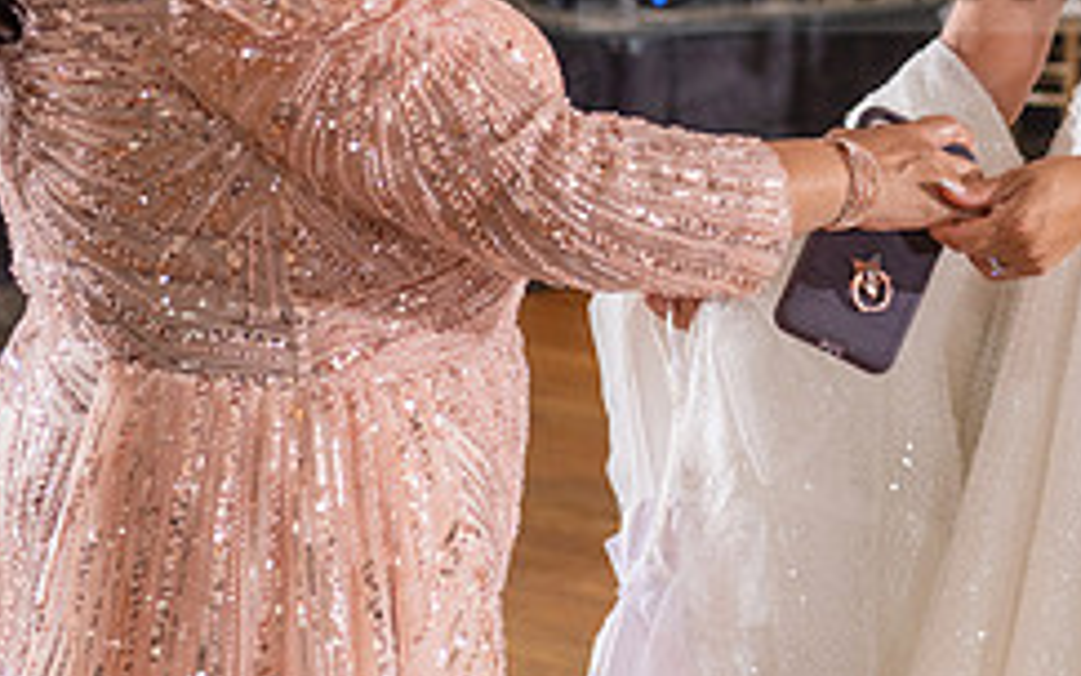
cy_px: -73
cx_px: 965
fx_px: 4008
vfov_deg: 9.5
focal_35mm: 136
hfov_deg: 15.2
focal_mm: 56
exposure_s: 1/160
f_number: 4
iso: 800
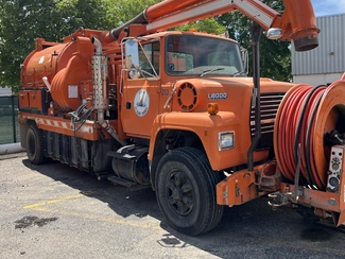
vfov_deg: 44.0
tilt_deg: -0.5
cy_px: 106
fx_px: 319
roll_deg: +1.7
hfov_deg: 56.5
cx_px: 201
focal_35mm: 32
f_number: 1.6
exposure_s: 1/1776
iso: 50
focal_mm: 5.1
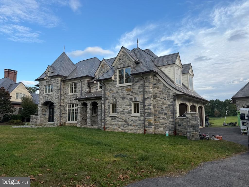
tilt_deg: +8.3
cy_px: 94
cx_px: 124
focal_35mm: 24
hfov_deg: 71.6
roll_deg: +0.6
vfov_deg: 56.8
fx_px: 173
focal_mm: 6.76
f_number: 1.78
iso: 80
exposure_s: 1/1855
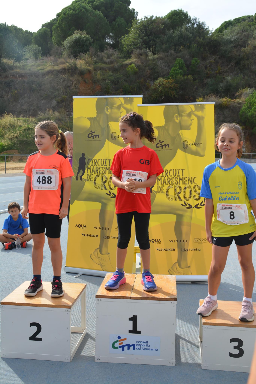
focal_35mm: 42
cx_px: 128
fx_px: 448
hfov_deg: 31.9
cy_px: 192
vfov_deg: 46.4
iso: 125
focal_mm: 28
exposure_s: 1/250
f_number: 8
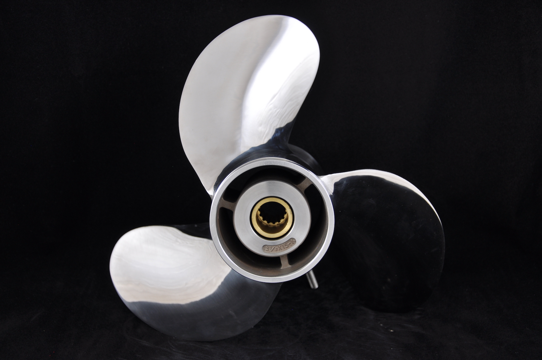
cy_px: 180
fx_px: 789
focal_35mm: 52
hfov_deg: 37.9
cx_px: 271
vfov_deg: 25.7
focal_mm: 35
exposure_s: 1/13
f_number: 4.5
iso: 200
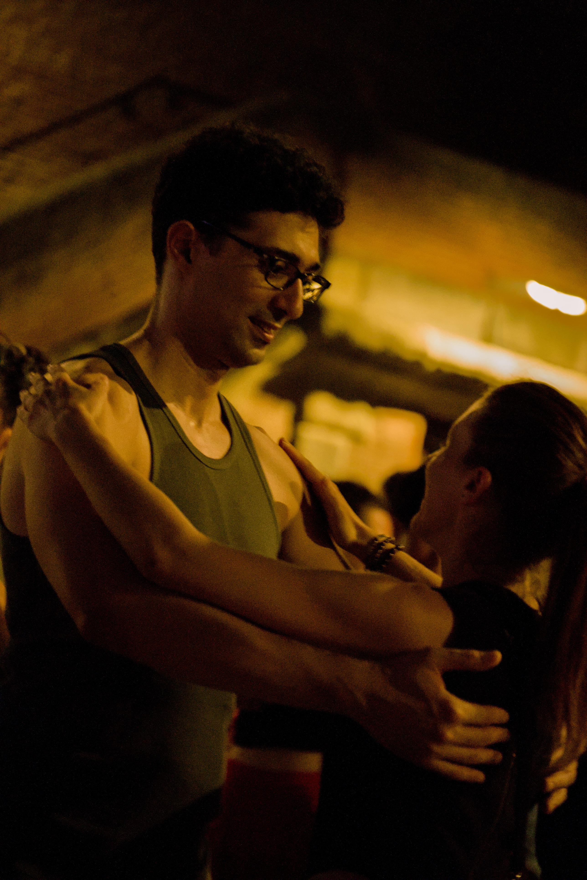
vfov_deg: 11.8
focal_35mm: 174
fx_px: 4255
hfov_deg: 7.9
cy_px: 440
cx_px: 294
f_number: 4.2
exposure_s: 1/60
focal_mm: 115.9
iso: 12800
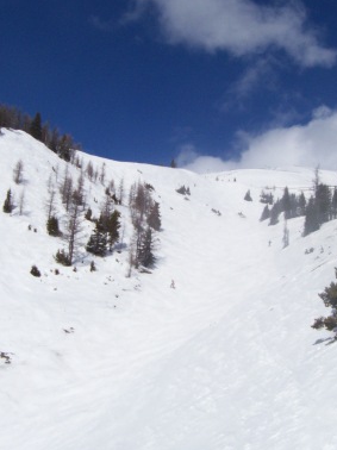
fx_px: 702
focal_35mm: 54
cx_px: 173
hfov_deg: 27.0
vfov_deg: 35.5
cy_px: 202
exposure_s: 1/1401
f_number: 5.1
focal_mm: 5.6
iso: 80
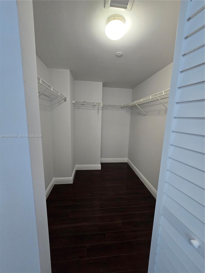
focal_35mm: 13
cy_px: 136
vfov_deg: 106.2
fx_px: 103
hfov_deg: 89.9
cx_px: 102
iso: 320
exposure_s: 1/60
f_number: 2.2
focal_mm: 2.2
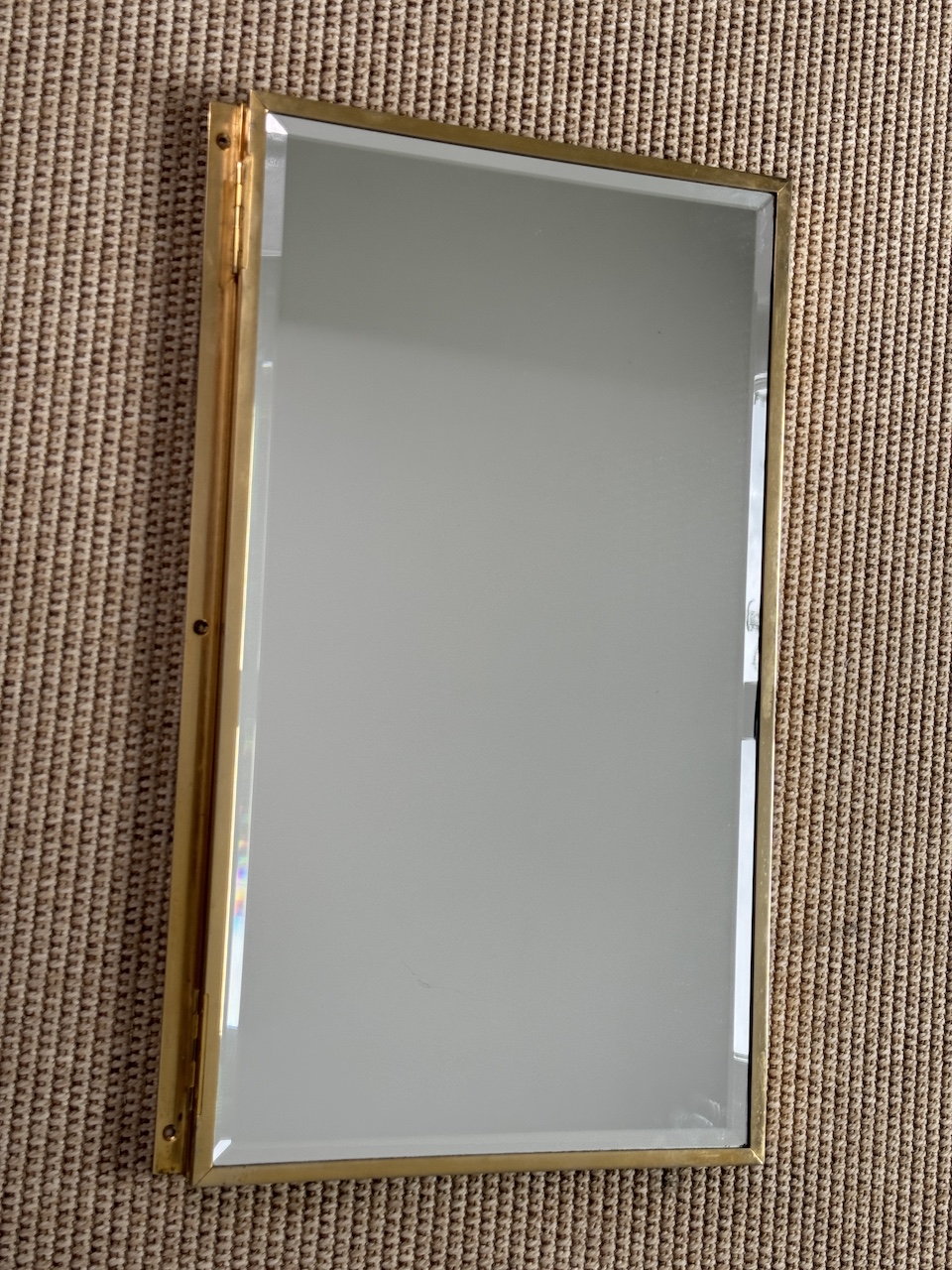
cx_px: 476
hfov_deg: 30.3
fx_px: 1760
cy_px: 635
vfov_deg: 39.7
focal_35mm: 48
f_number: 1.78
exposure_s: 1/155
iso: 50
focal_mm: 6.86
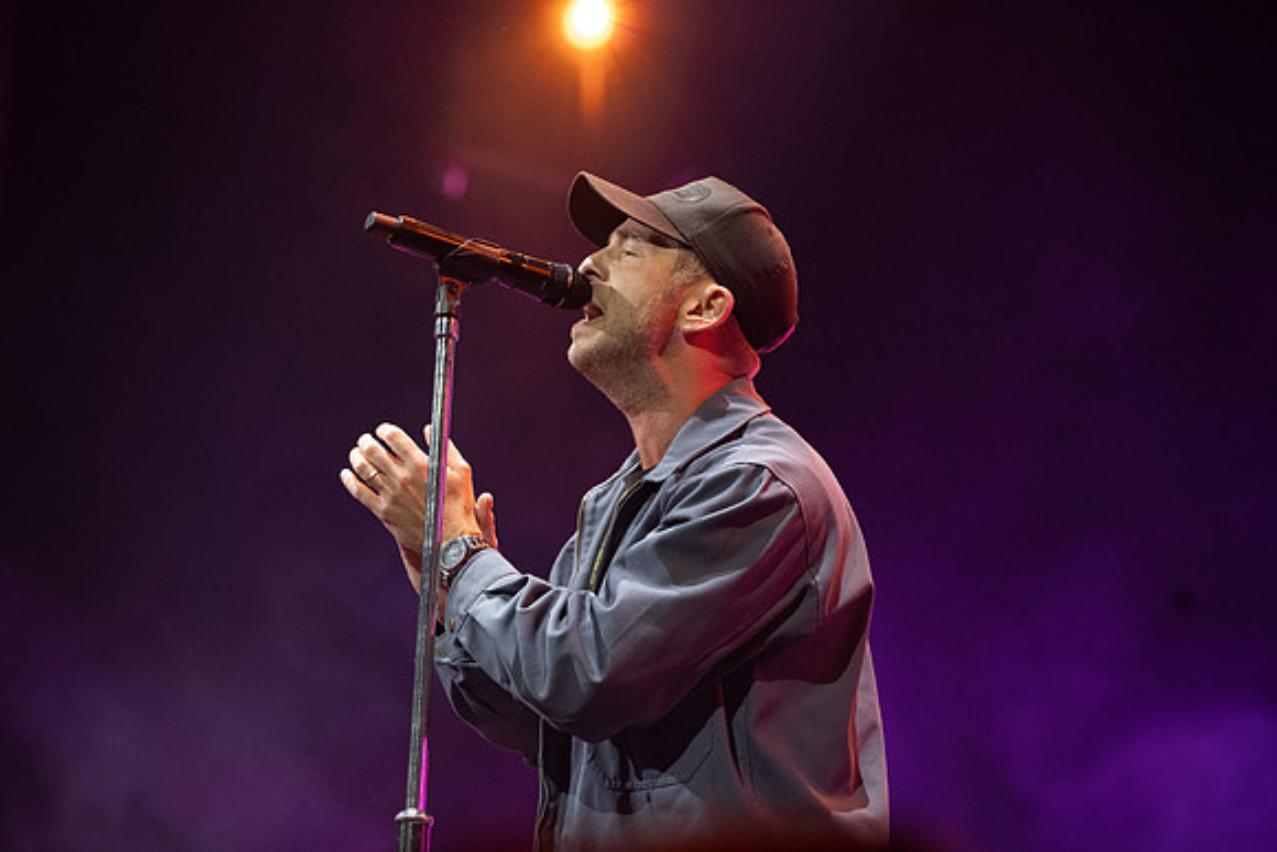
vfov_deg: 10.2
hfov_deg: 15.2
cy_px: 426
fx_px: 4790
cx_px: 638
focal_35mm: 135
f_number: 3.5
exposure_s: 1/640
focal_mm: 135
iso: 3200
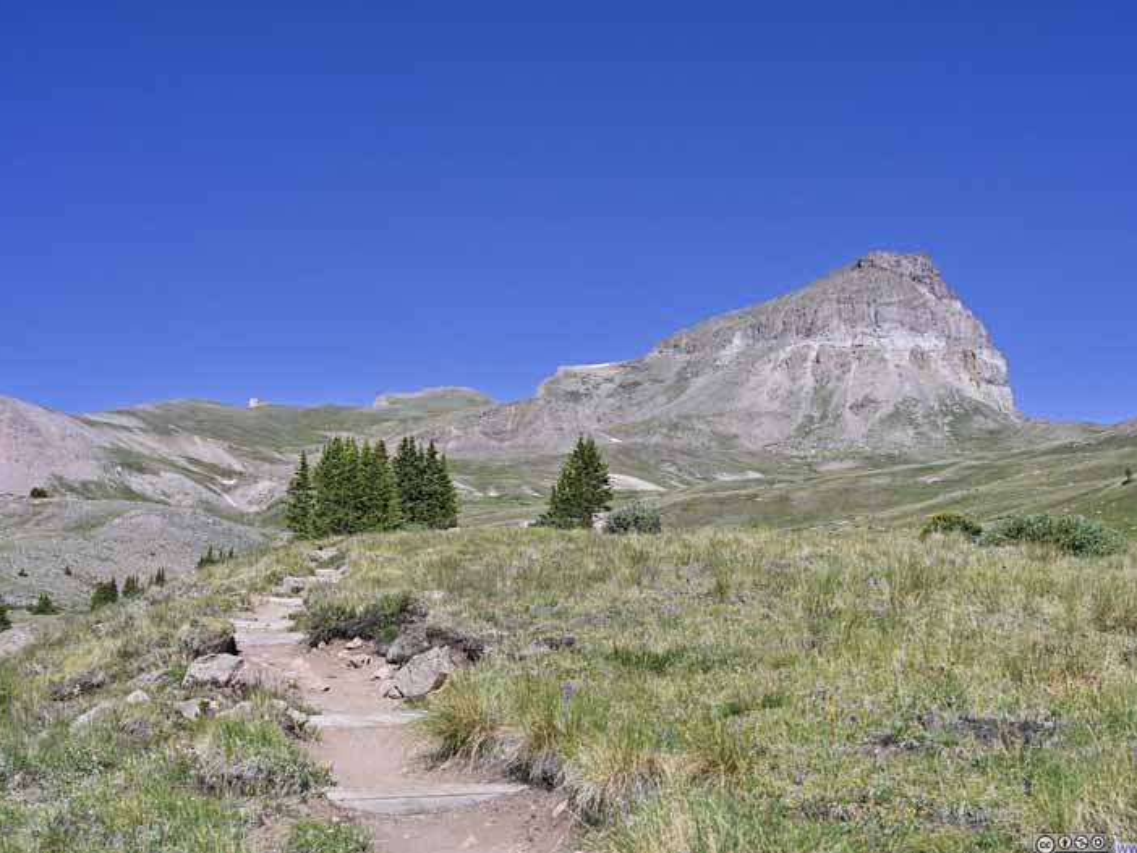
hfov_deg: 41.2
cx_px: 635
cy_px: 428
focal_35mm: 46
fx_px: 1511
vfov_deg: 31.5
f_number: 6.3
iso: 64
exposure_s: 1/640
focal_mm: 42
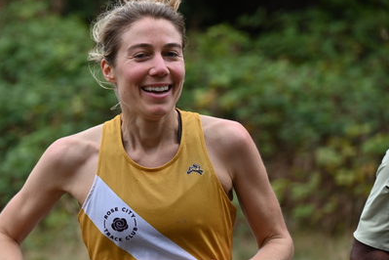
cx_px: 127
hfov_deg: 7.5
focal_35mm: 276
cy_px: 152
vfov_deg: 5.0
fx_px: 2982
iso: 400
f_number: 6.3
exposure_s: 1/500
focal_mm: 200
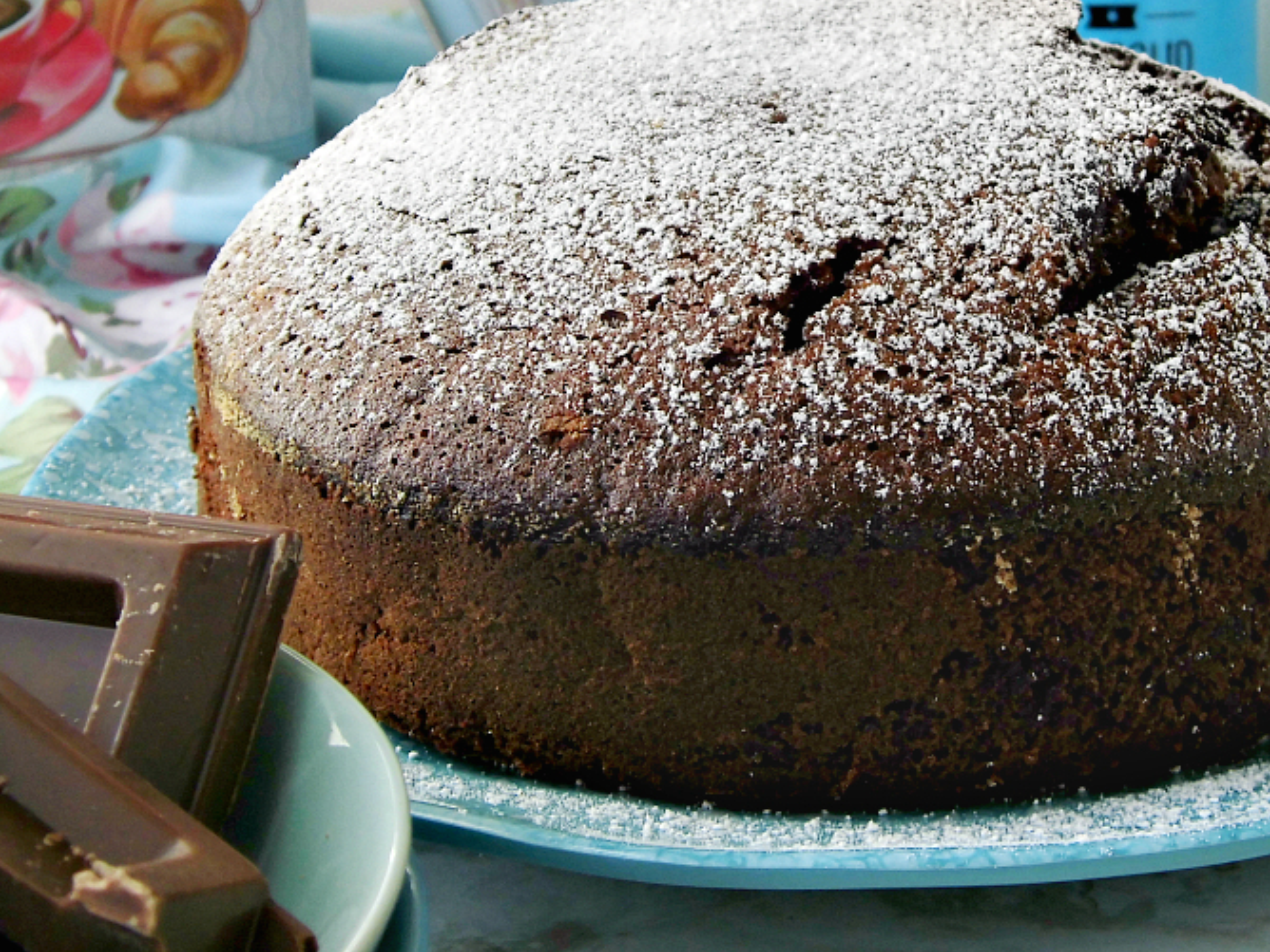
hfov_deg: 26.9
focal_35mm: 72
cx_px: 818
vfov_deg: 20.3
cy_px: 224
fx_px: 2642
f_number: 3.4
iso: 100
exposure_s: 1/100
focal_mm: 8.3
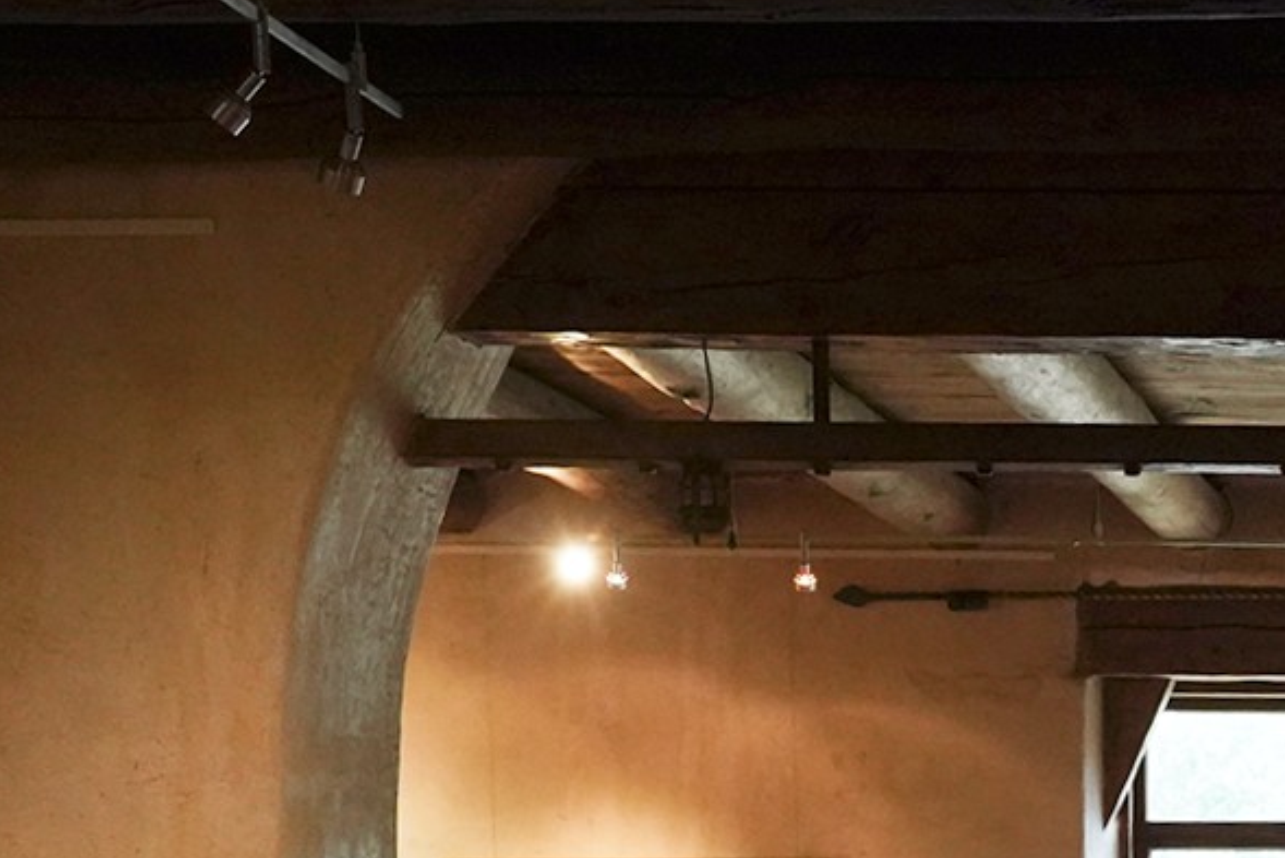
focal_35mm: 95
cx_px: 1564
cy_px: 1177
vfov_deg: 13.8
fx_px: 3392
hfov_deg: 20.1
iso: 4000
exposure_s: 1/100
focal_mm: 28
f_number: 7.1
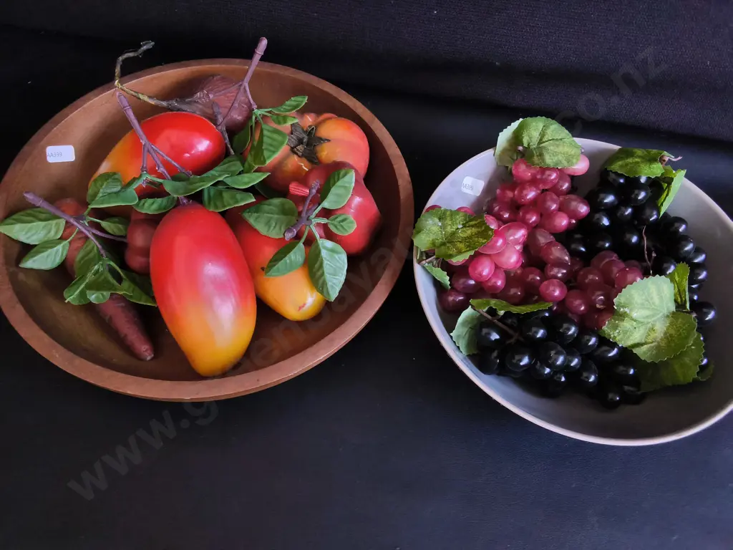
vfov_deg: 51.4
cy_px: 275
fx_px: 572
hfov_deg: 65.3
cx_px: 366
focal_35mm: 27
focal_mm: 2.87
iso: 250
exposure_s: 1/100
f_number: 2
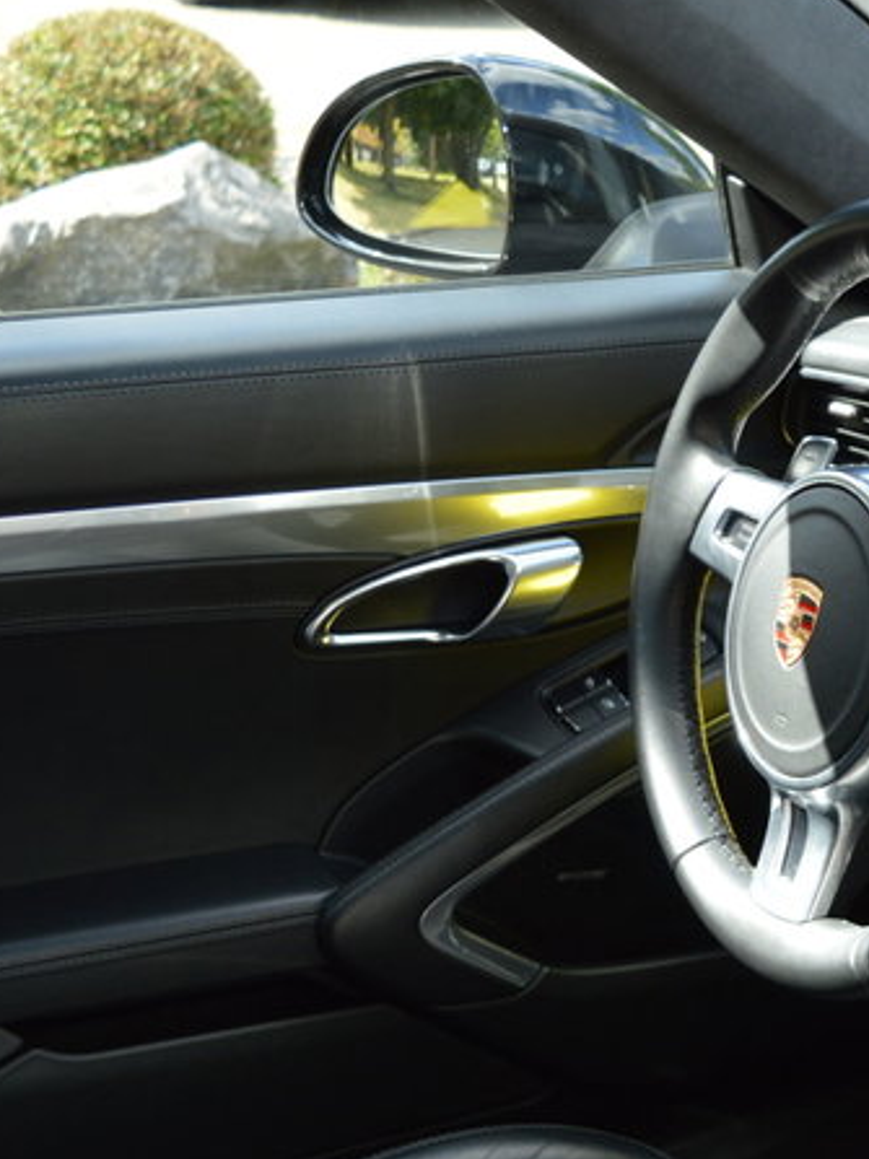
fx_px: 2984
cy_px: 847
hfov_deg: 15.6
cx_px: 1185
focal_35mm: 89
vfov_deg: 21.8
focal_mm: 27
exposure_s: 1/125
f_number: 5.6
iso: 250
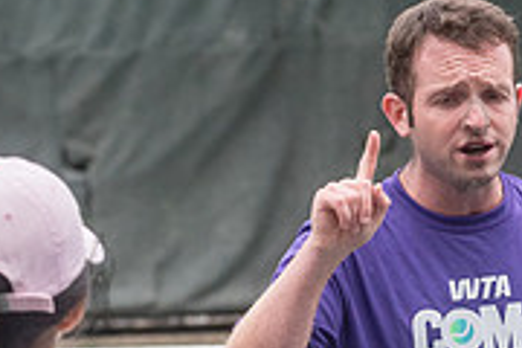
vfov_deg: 3.2
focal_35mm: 434
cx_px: 441
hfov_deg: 4.7
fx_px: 6293
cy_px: 454
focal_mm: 120
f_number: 6.3
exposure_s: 1/1600
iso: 1250
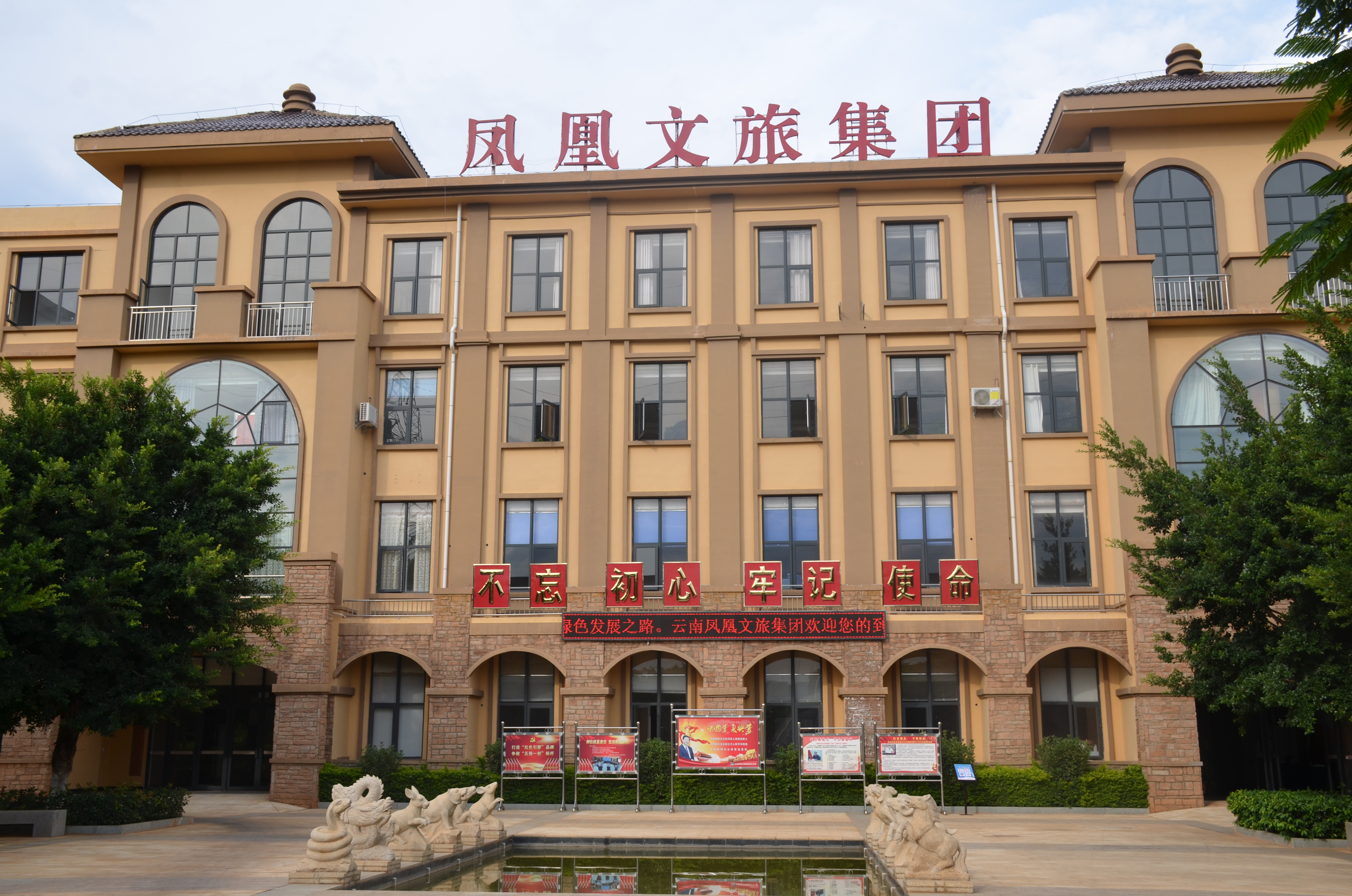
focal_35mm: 34
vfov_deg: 38.2
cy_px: 448
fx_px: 1293
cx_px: 676
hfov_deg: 55.2
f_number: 8
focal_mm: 23
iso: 180
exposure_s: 1/250
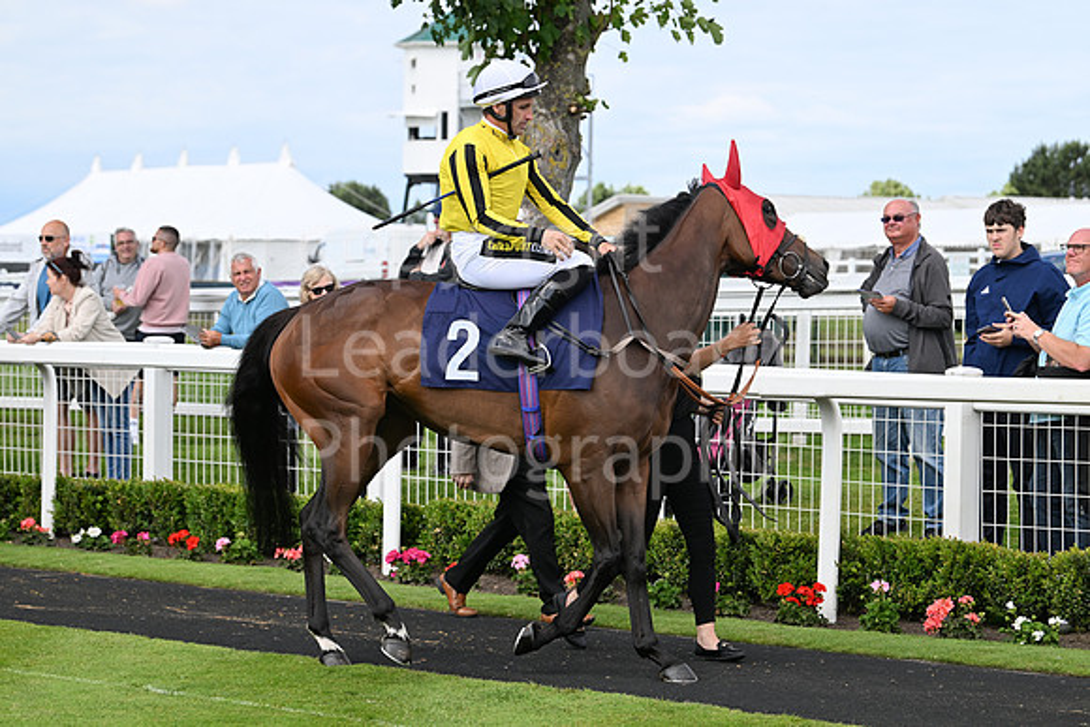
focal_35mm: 105
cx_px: 545
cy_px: 364
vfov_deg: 13.0
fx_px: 3180
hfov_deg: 19.5
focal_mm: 105
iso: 500
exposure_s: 1/1250
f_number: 5.6
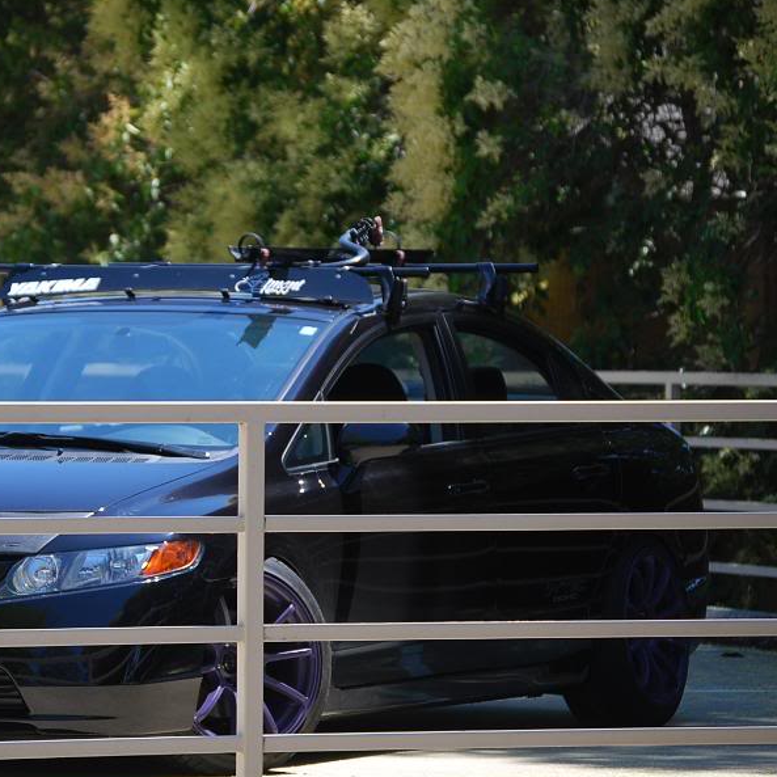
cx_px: 256
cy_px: 440
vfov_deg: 7.1
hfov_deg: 7.1
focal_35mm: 247
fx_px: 6273
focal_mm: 112
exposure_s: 1/250
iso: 100
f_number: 5
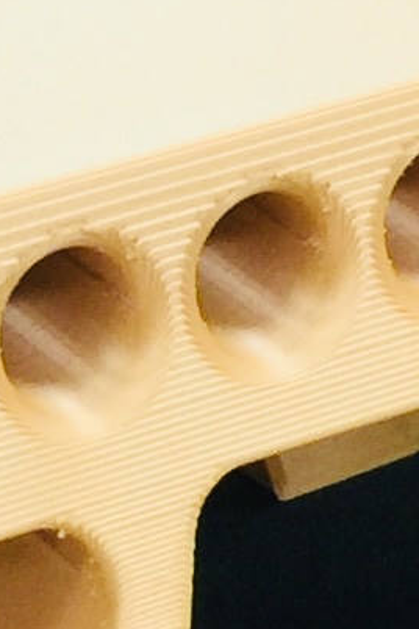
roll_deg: -1.4
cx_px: -69
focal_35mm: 245
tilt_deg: -26.9
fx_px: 4277
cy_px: 232
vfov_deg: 8.4
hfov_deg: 5.6
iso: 50
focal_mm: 4.15
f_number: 2.2
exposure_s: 1/15
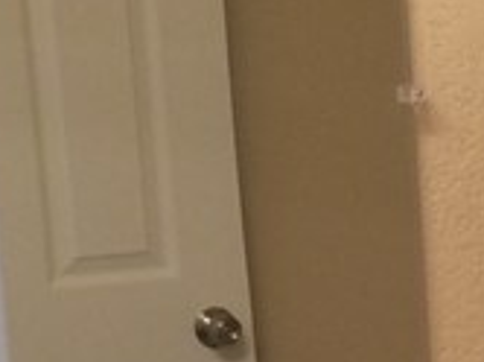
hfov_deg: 9.7
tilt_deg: -11.4
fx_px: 2499
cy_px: 394
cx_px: 1184
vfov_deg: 8.2
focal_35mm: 179
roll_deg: +1.7
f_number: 2.2
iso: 160
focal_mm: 4.15
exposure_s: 1/30
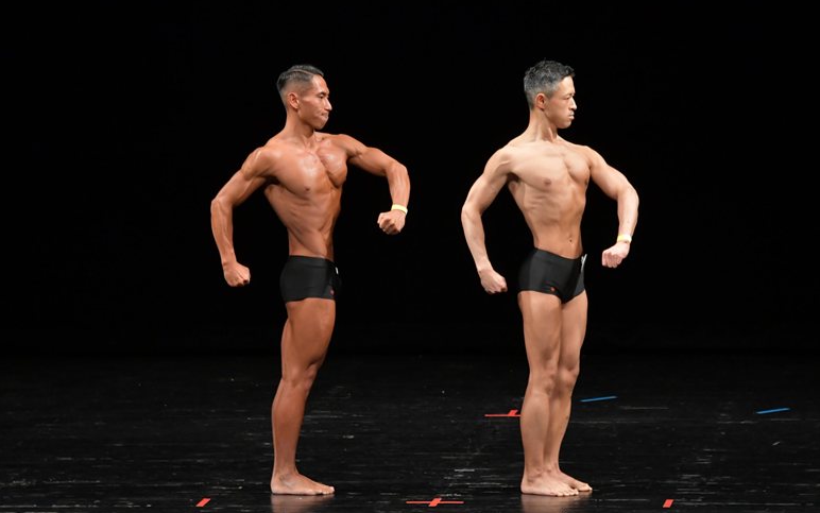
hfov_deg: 7.6
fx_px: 6170
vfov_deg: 4.8
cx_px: 409
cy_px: 263
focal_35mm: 276
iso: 2500
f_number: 5.6
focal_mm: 180
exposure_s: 1/400
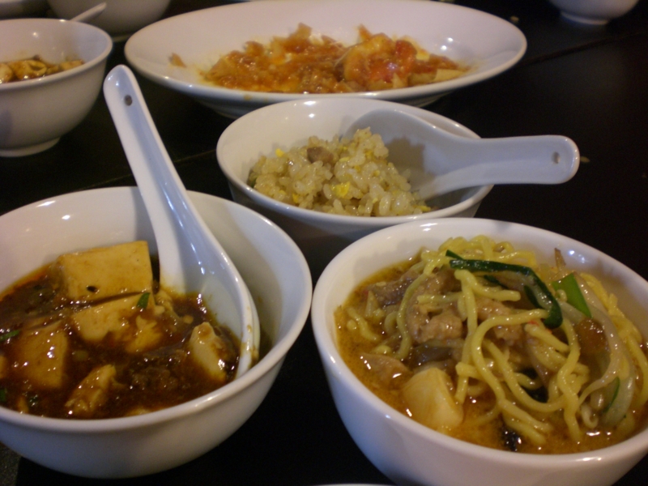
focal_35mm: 38
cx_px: 324
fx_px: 711
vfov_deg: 37.7
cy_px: 243
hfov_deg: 49.0
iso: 200
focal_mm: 6.3
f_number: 3.1
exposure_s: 1/6
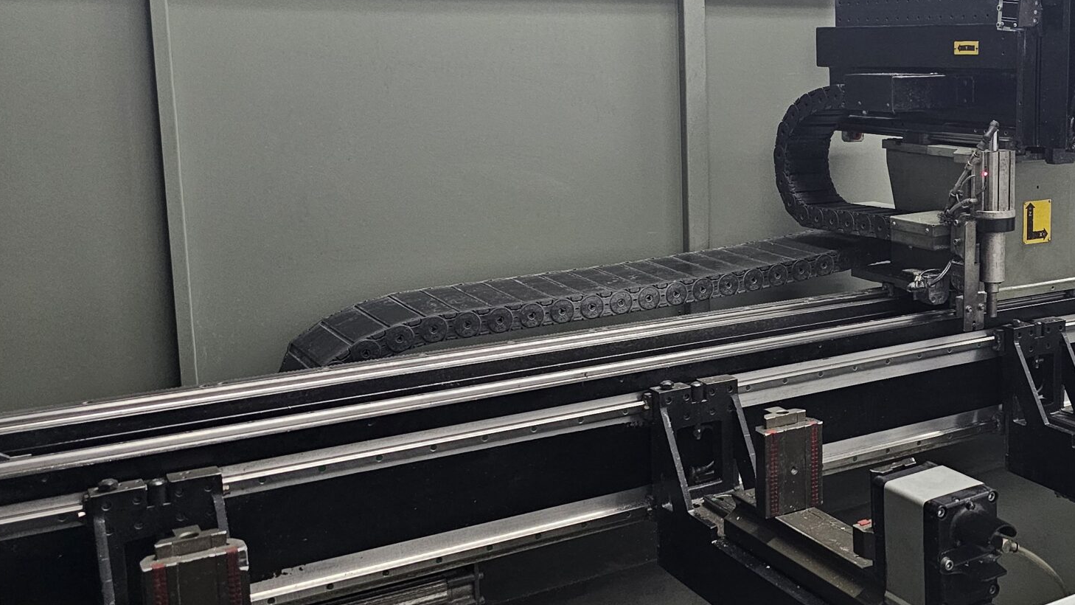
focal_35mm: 44
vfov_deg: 27.0
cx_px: 889
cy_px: 227
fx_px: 1254
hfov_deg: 43.8
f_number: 1.7
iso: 640
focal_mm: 6.3
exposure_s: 1/63
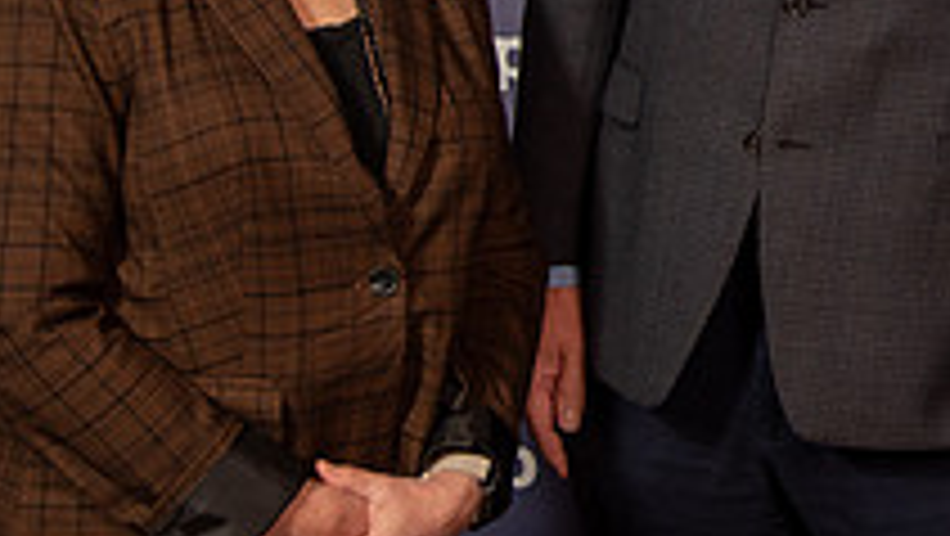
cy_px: -160
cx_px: 1106
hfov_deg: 17.7
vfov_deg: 10.3
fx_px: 2924
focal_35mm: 116
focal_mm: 35
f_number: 4
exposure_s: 1/100
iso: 400
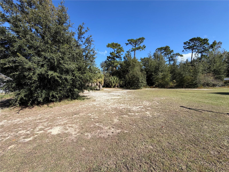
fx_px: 93
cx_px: 114
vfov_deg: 85.7
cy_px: 86
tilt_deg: -1.9
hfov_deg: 102.1
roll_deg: +1.1
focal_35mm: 14
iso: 32
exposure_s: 1/770
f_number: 2.2
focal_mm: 2.22
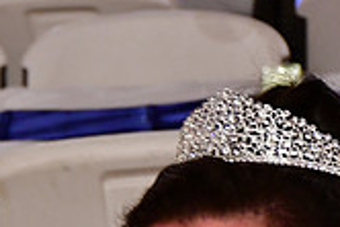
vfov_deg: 5.8
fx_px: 2228
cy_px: 349
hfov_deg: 8.7
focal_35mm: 236
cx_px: -18
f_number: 4.5
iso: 3200
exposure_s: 1/13
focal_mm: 45
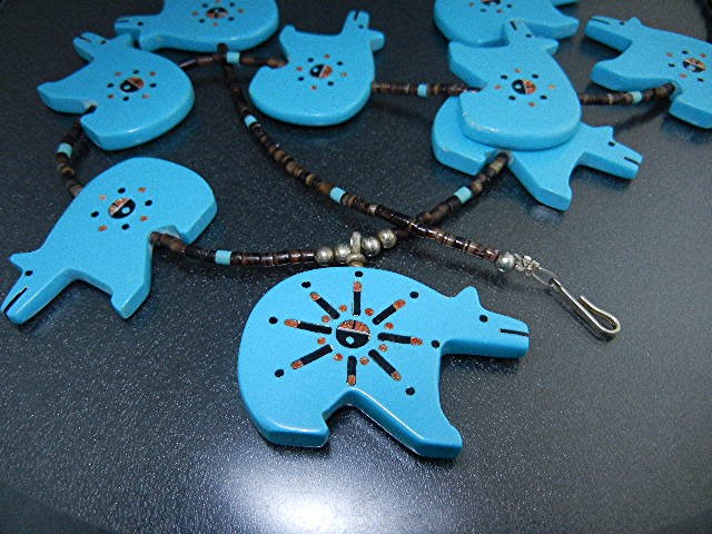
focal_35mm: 30
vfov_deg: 46.8
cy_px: 267
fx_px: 617
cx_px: 356
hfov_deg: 60.0
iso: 491
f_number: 7
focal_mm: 5.4
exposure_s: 1/30
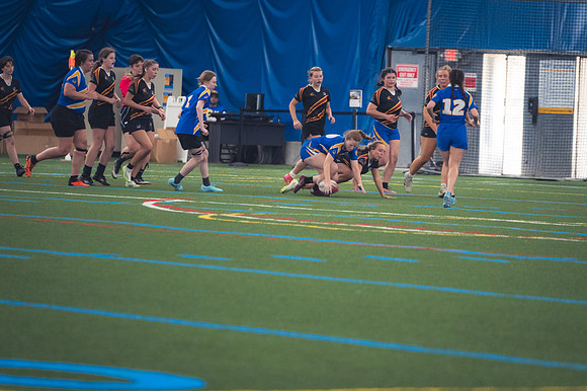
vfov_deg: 4.6
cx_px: 294
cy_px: 196
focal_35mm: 300
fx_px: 4889
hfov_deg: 6.9
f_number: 2.8
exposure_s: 1/320
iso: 3600
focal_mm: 200
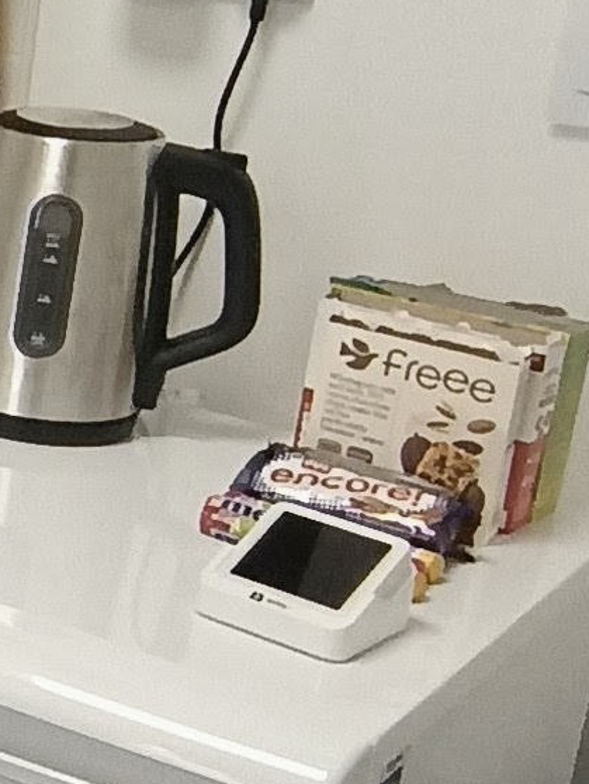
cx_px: -905
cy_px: 253
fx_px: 1723
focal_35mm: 76
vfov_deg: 25.5
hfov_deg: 13.2
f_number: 2.2
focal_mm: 1.64
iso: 418
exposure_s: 1/50
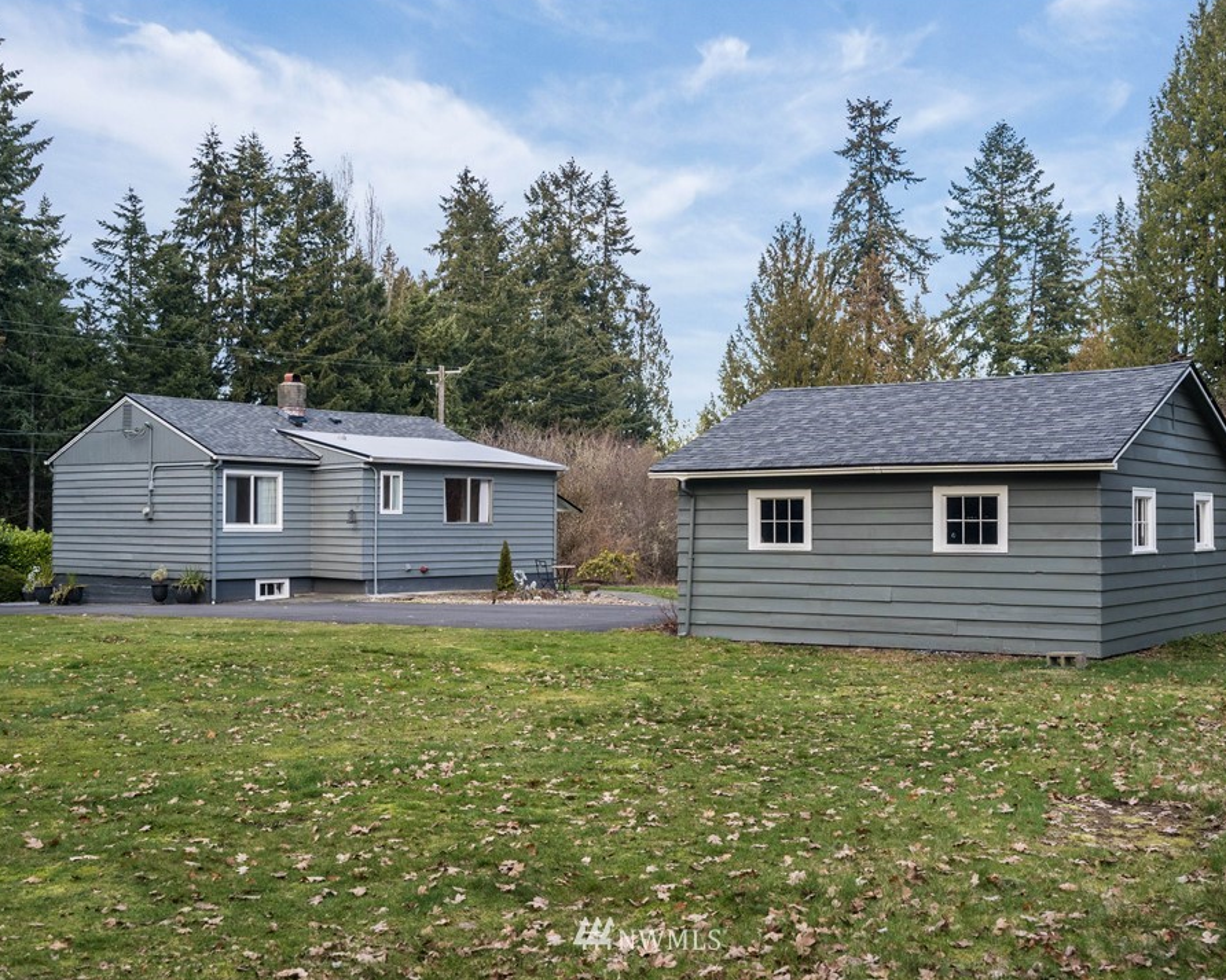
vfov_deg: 37.3
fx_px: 1451
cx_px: 650
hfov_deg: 45.8
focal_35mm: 40
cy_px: 488
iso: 800
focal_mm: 35
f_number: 9
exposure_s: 1/40
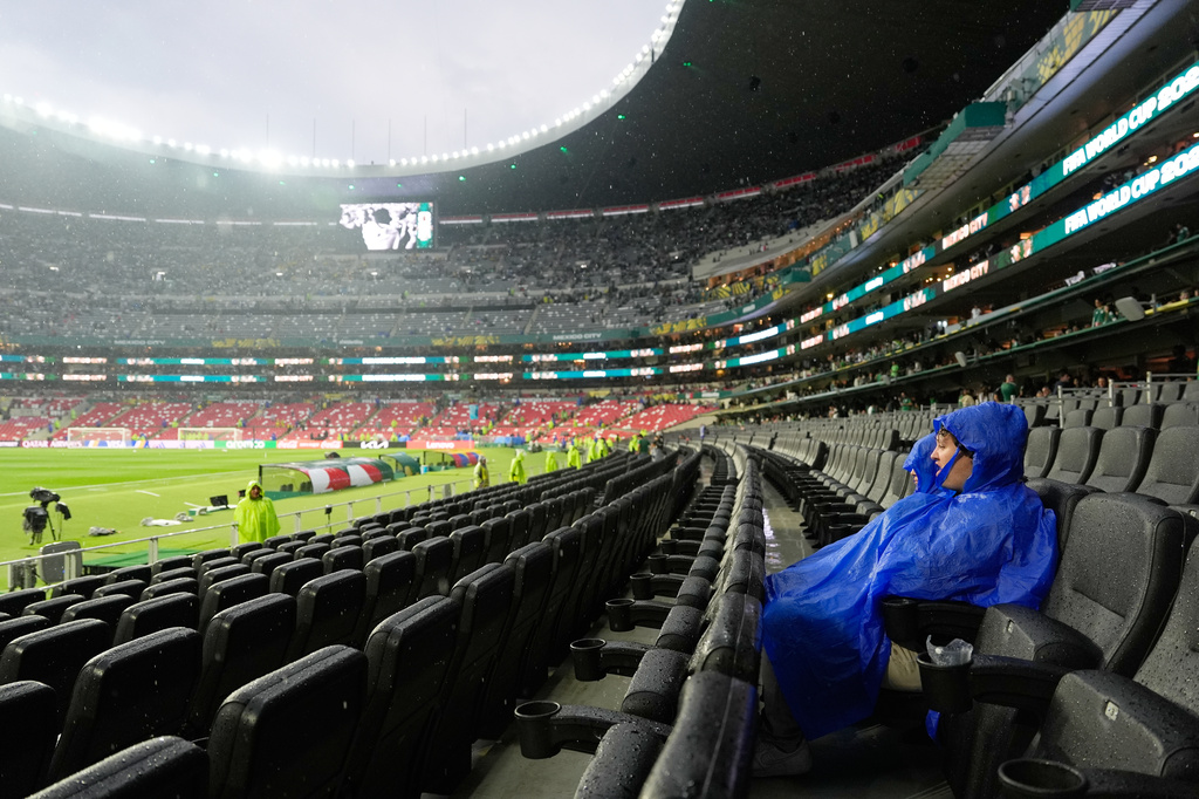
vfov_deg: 53.1
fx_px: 799
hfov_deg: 73.8
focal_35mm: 24
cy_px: 400
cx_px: 600
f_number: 2.8
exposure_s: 1/1000
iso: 2000
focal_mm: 24
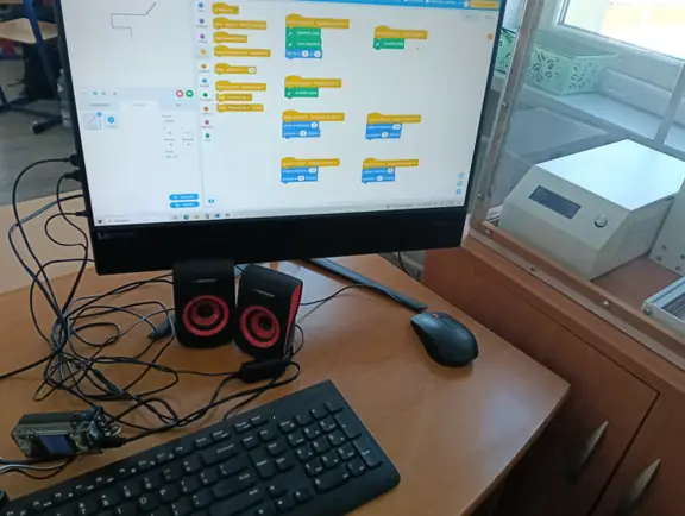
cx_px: 342
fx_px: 535
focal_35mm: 27
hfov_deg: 65.2
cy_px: 258
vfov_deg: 51.5
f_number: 1.8
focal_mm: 3.98
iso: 100
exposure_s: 1/33.3
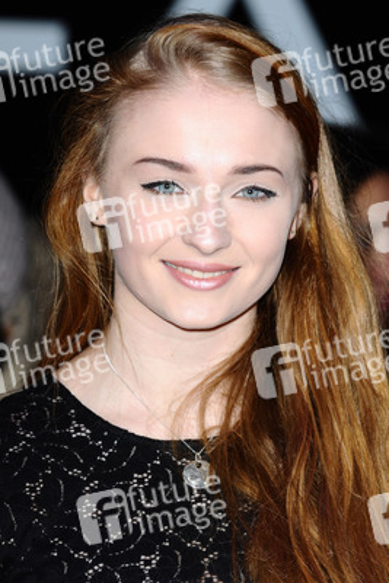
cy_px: 292
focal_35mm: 195
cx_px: 194
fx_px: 3158
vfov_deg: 10.5
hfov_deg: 7.0
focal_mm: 130
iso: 320
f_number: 4.5
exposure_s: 1/200
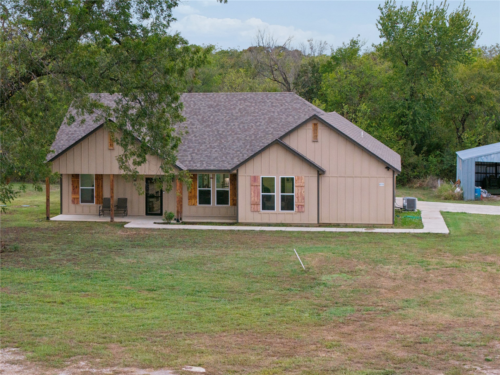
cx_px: 250
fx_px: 1011
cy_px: 188
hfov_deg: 27.8
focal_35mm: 70
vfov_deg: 21.0
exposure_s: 1/13
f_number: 2.8
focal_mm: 19.4
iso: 860
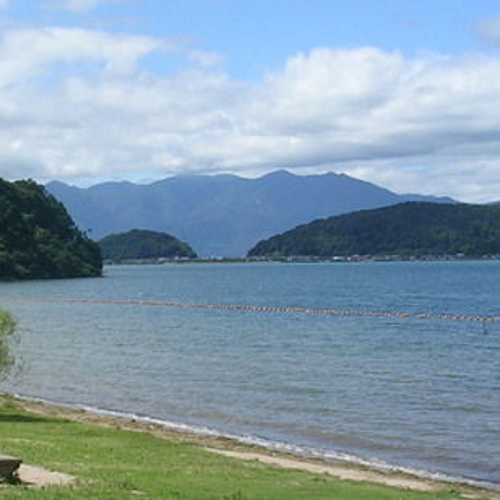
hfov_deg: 19.0
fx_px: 1454
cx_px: 9
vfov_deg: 19.5
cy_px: 282
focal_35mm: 89
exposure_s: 1/358
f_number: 5.6
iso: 50
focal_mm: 5.8
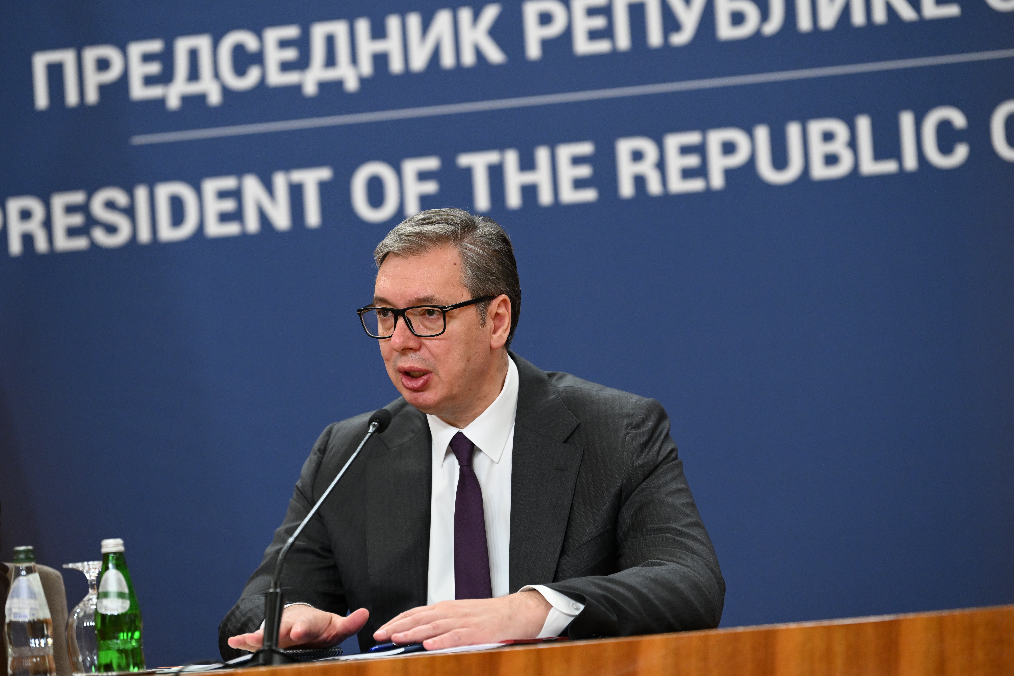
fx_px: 5633
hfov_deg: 10.3
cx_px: 507
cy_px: 338
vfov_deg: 6.9
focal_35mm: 200
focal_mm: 200
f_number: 4
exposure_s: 1/400
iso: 3200
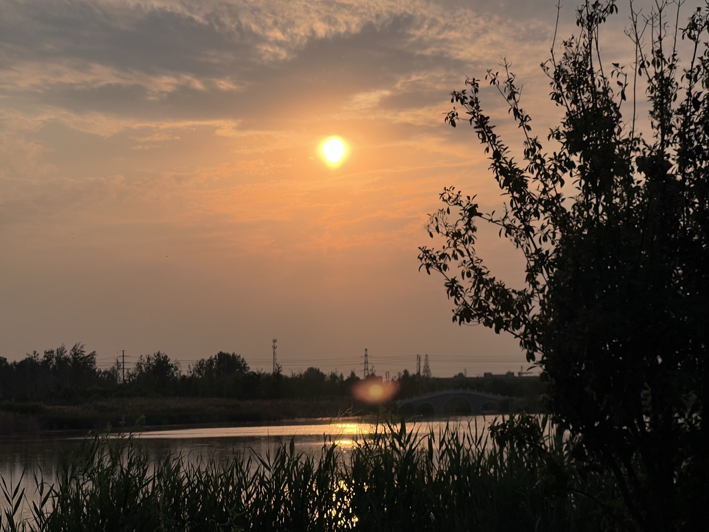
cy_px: 266
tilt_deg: +4.7
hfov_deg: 25.3
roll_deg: +0.6
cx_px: 354
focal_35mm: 77
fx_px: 1577
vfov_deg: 19.1
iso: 25
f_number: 2.8
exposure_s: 1/2801
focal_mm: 9
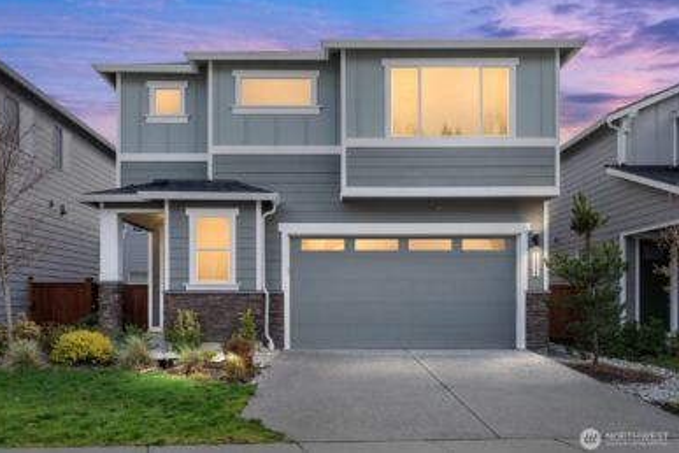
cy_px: 220
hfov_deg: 60.3
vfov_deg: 42.3
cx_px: 330
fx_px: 585
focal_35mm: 31
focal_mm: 30
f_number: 11
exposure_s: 1/50
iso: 100
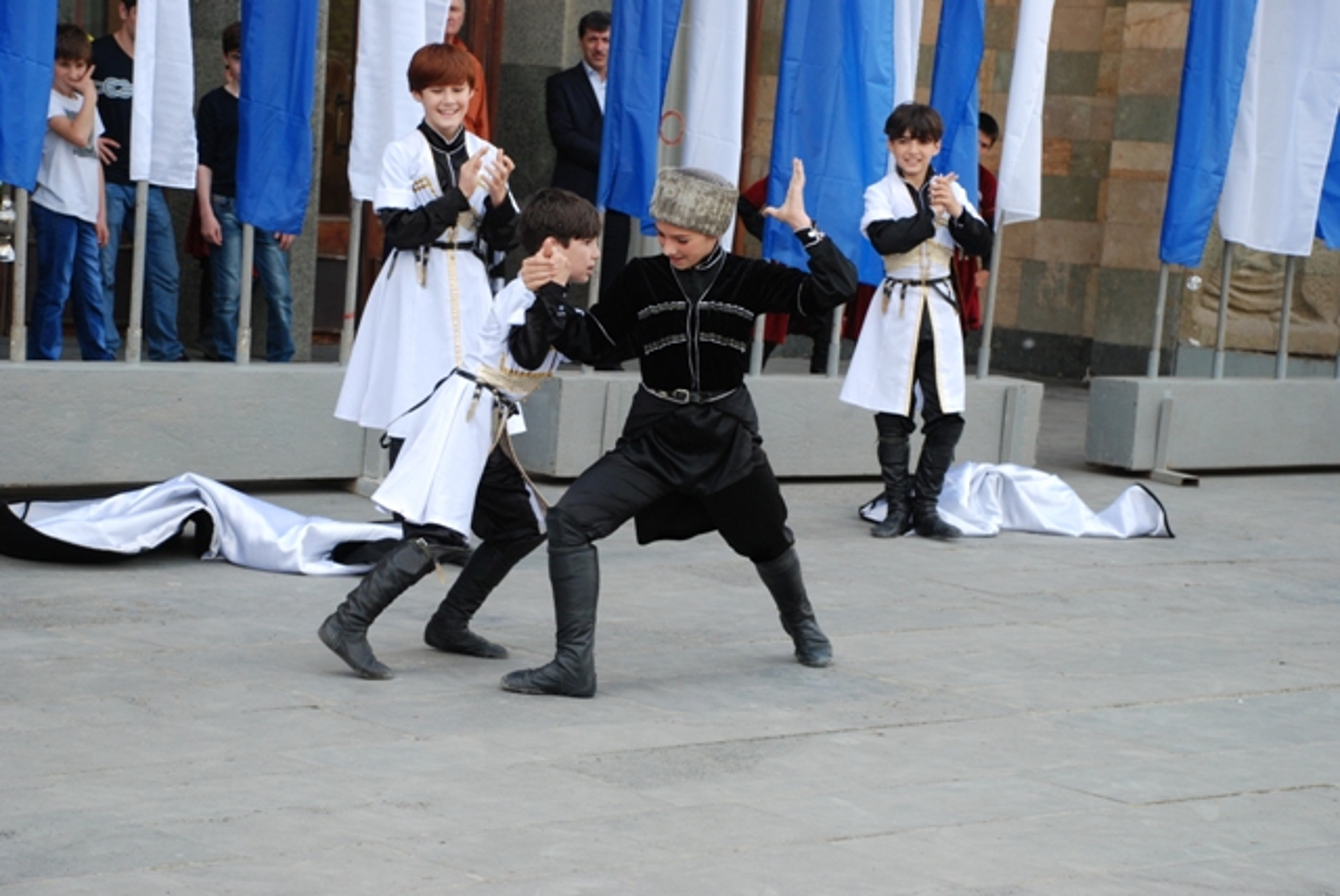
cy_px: 448
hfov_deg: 21.9
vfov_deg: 14.7
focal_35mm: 93
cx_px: 670
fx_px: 3465
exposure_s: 1/400
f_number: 5.3
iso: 400
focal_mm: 62
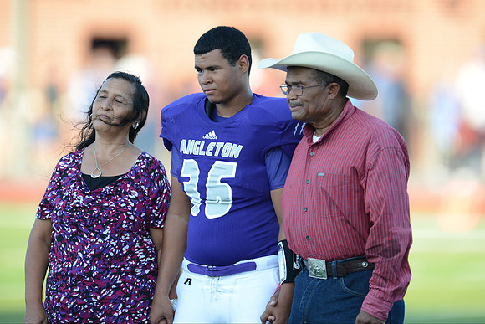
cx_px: 242
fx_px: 7411
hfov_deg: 3.7
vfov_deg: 2.5
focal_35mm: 550
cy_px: 162
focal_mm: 550
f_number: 4
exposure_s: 1/1000
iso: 800
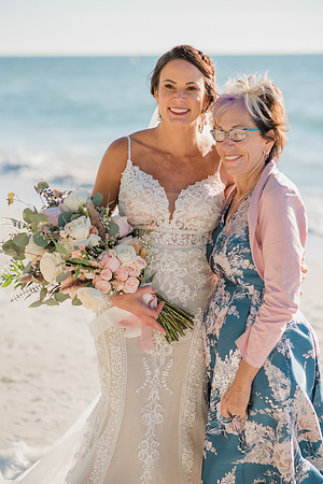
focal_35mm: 85
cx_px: 162
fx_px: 1144
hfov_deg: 16.1
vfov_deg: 23.9
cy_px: 242
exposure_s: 1/1250
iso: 100
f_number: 2.8
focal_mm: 85
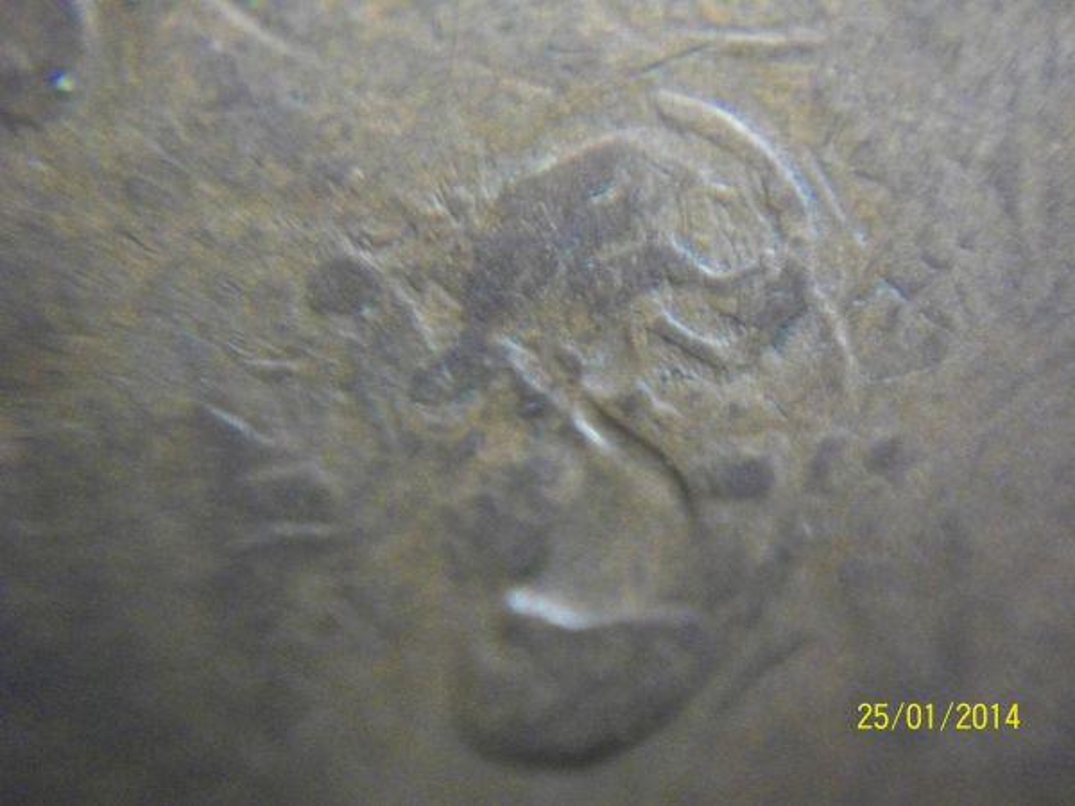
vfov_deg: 15.4
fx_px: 2981
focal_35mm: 96
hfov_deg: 20.4
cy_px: 403
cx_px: 538
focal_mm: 17.1
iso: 800
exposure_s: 1/100
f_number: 5.2
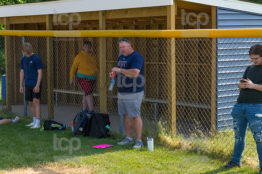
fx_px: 567
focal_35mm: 78
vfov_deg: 17.5
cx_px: 131
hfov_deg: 26.0
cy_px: 87
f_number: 6.3
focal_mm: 52
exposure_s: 1/1600
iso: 640
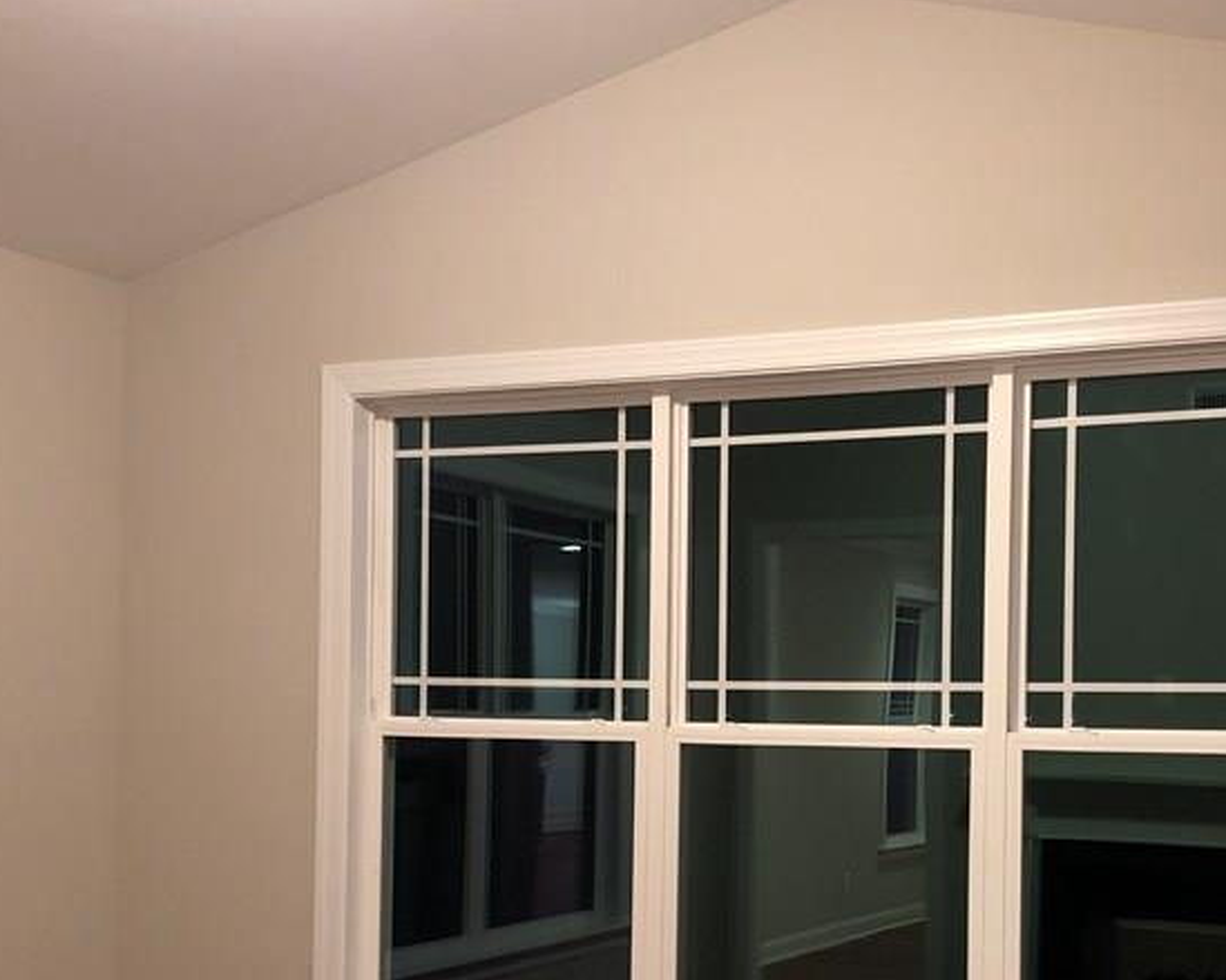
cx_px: 842
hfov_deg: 36.2
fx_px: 1850
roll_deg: -0.2
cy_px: 732
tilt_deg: -0.3
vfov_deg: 29.2
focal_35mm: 51
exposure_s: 1/10
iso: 80
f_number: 1.8
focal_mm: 3.99
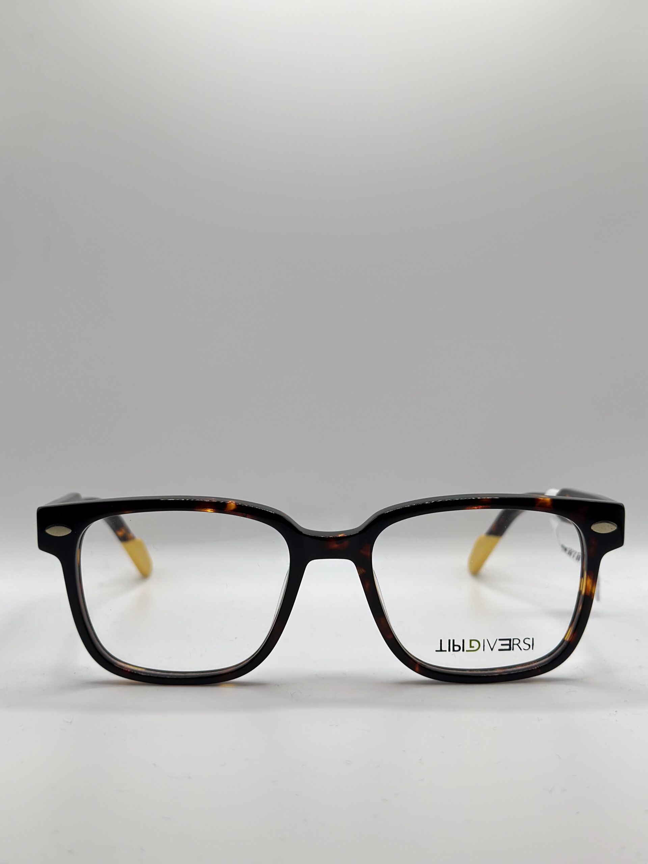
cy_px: 432
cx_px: 324
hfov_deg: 30.3
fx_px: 1198
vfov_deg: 39.7
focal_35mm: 48
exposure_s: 1/797
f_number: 1.78
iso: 80
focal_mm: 6.86
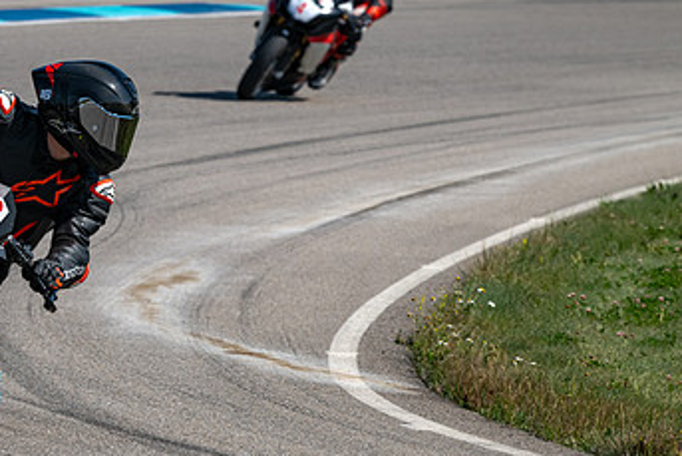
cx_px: 155
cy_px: 208
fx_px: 9286
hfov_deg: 4.2
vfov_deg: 2.8
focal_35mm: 490
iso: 400
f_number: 11
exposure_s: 1/1250
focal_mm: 290
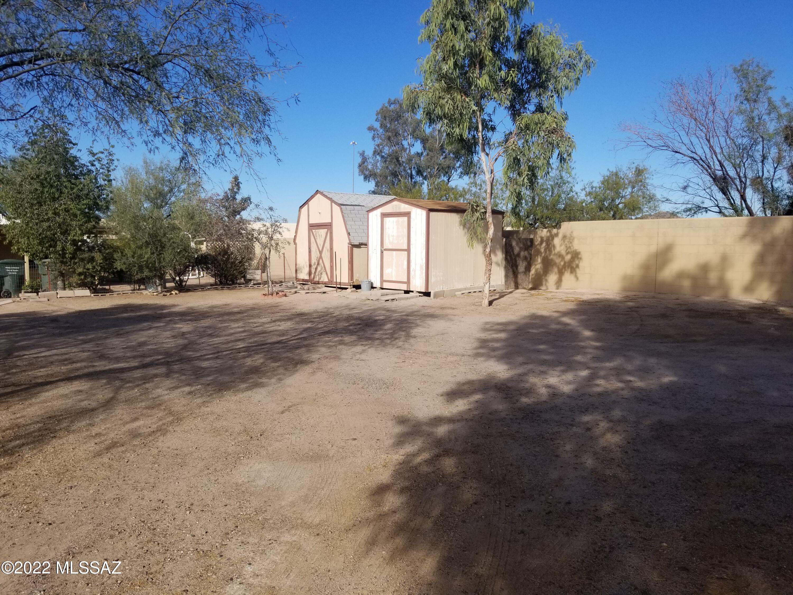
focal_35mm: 26
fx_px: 596
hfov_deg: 67.3
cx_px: 396
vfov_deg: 53.1
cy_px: 298
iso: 50
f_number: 1.7
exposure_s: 1/2880
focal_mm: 4.3
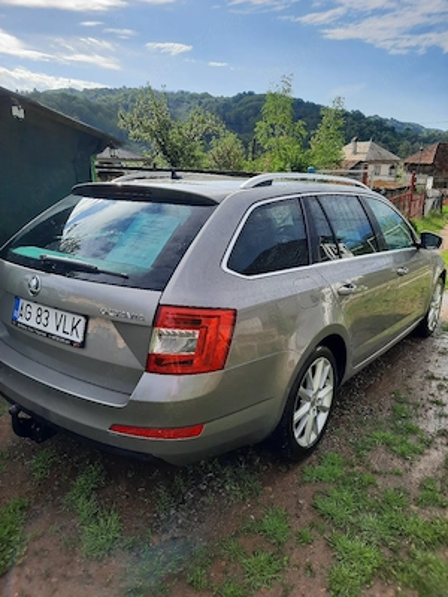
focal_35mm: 25
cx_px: 224
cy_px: 298
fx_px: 431
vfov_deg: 69.4
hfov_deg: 54.9
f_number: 2
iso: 32
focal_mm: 4.6
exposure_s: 1/714
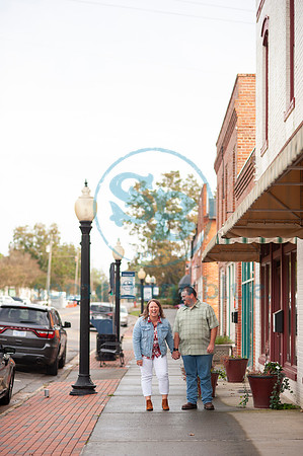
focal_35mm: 85
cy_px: 228
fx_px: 1076
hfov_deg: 16.0
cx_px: 152
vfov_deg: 23.9
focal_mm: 85
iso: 200
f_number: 2.8
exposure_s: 1/800
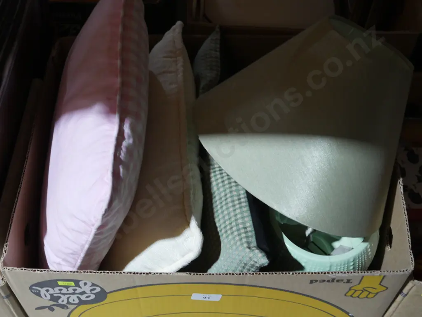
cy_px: 158
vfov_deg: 29.1
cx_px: 211
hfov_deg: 38.2
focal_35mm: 50
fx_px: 610
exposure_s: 1/60
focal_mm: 25
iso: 1600
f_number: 5.3
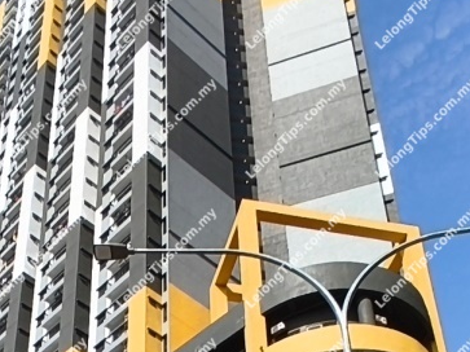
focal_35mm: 63
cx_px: 52
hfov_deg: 29.5
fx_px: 855
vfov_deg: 21.7
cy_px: 415
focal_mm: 1.65
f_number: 2.2
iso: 50
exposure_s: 1/2179
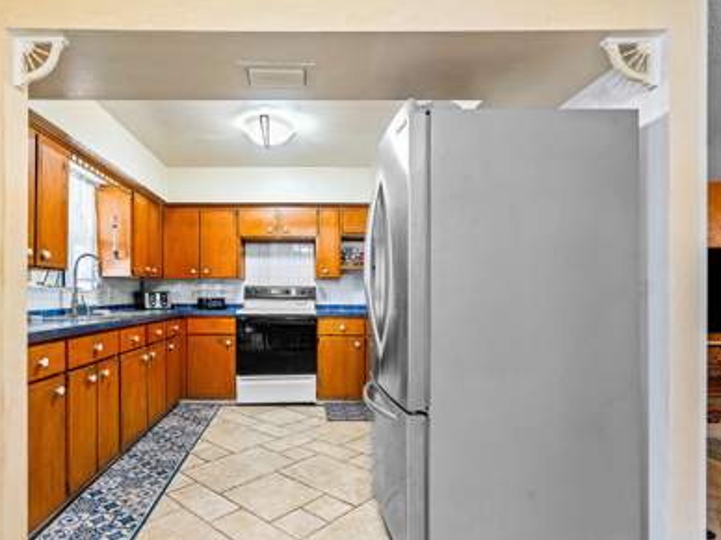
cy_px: 292
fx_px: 396
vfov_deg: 68.6
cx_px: 286
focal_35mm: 19
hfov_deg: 83.6
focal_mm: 16
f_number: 8
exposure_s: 1
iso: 160
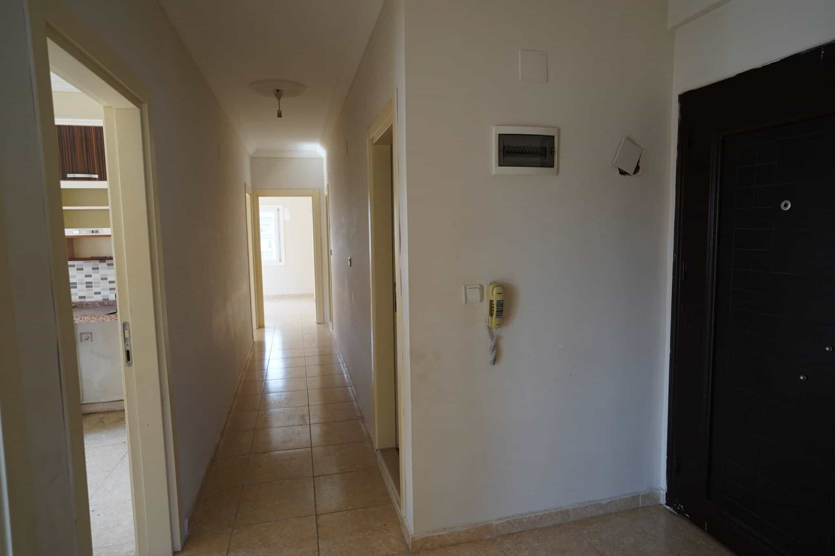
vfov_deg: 59.5
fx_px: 487
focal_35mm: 21
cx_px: 418
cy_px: 278
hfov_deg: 81.2
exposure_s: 1/160
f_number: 4
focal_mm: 21
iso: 400
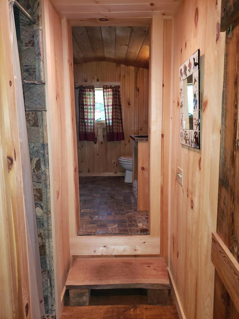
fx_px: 239
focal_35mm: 26
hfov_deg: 53.1
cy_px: 160
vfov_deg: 67.3
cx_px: 120
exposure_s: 1/24
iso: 125
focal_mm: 4.3
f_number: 1.5
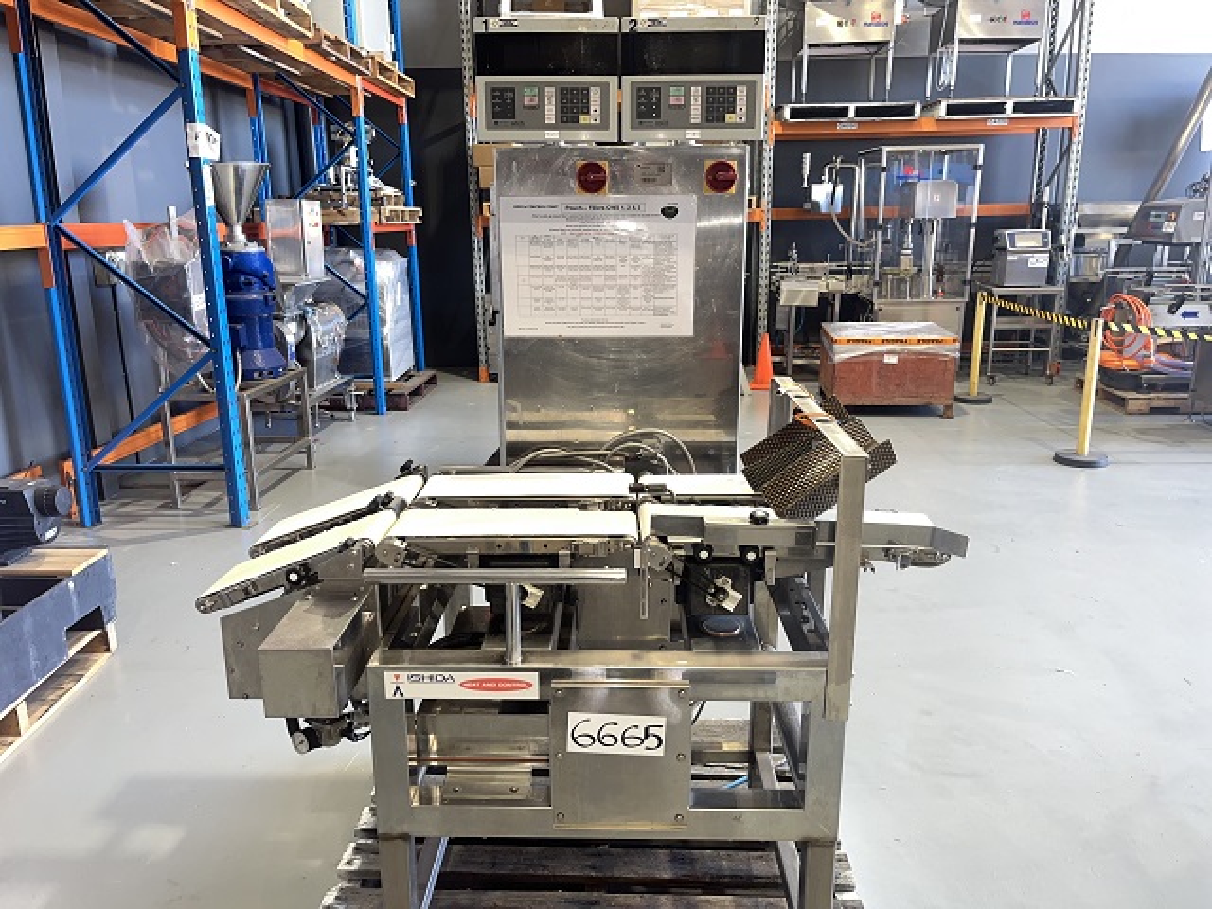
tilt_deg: -15.0
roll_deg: +0.6
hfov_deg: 67.3
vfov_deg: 53.1
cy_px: 454
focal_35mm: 26
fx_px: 910
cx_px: 606
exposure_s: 1/36
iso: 64
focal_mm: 5.1
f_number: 1.6
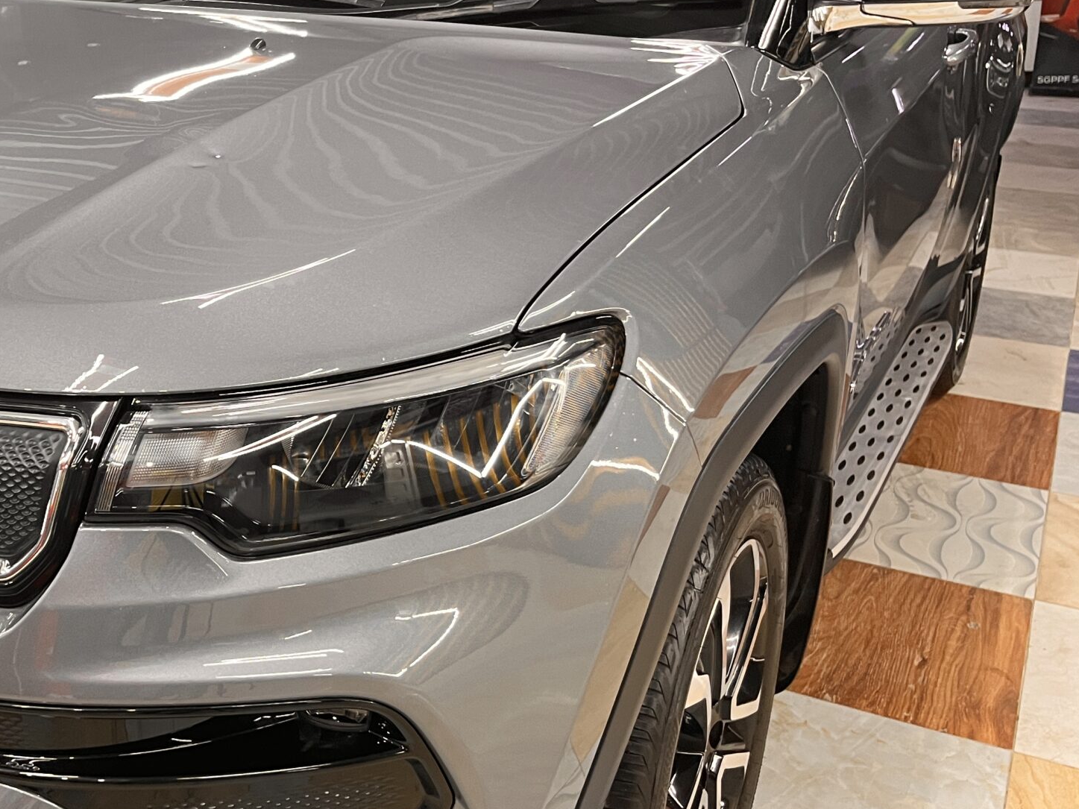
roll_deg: +1.2
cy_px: 338
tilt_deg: -16.8
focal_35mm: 46
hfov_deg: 39.1
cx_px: 166
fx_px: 1434
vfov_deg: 31.5
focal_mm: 5.1
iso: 125
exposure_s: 1/50
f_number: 1.6
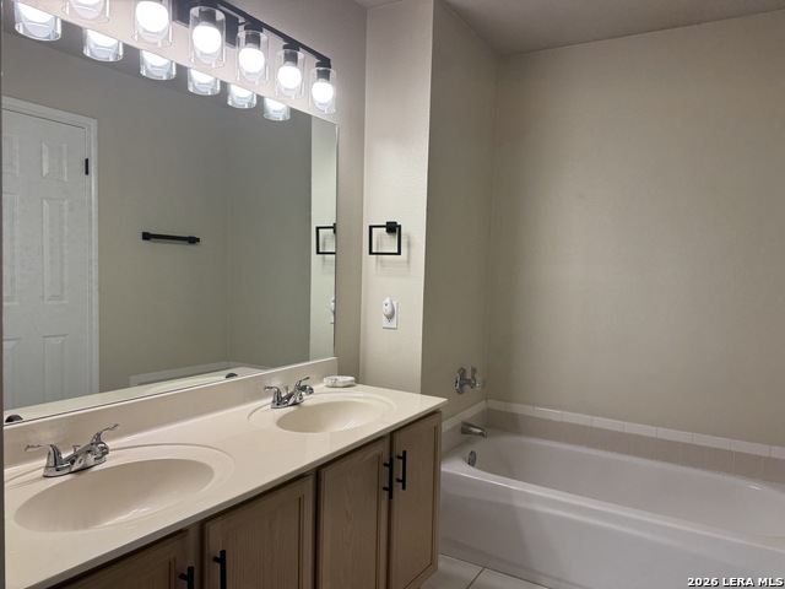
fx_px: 544
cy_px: 294
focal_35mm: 24
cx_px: 392
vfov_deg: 56.8
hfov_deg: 71.6
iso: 80
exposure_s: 1/147
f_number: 1.78
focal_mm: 6.76
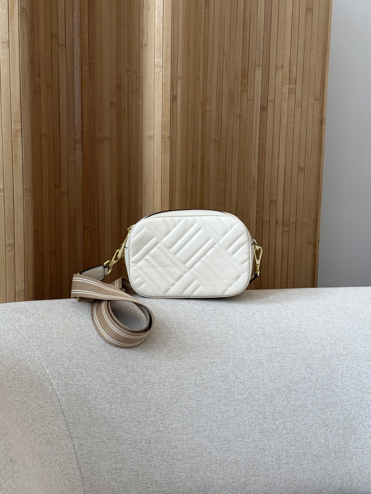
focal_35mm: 48
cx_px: 186
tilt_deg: -7.8
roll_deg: -1.4
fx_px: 686
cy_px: 247
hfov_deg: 30.3
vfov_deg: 39.7
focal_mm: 6.76
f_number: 1.78
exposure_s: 1/50
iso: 250
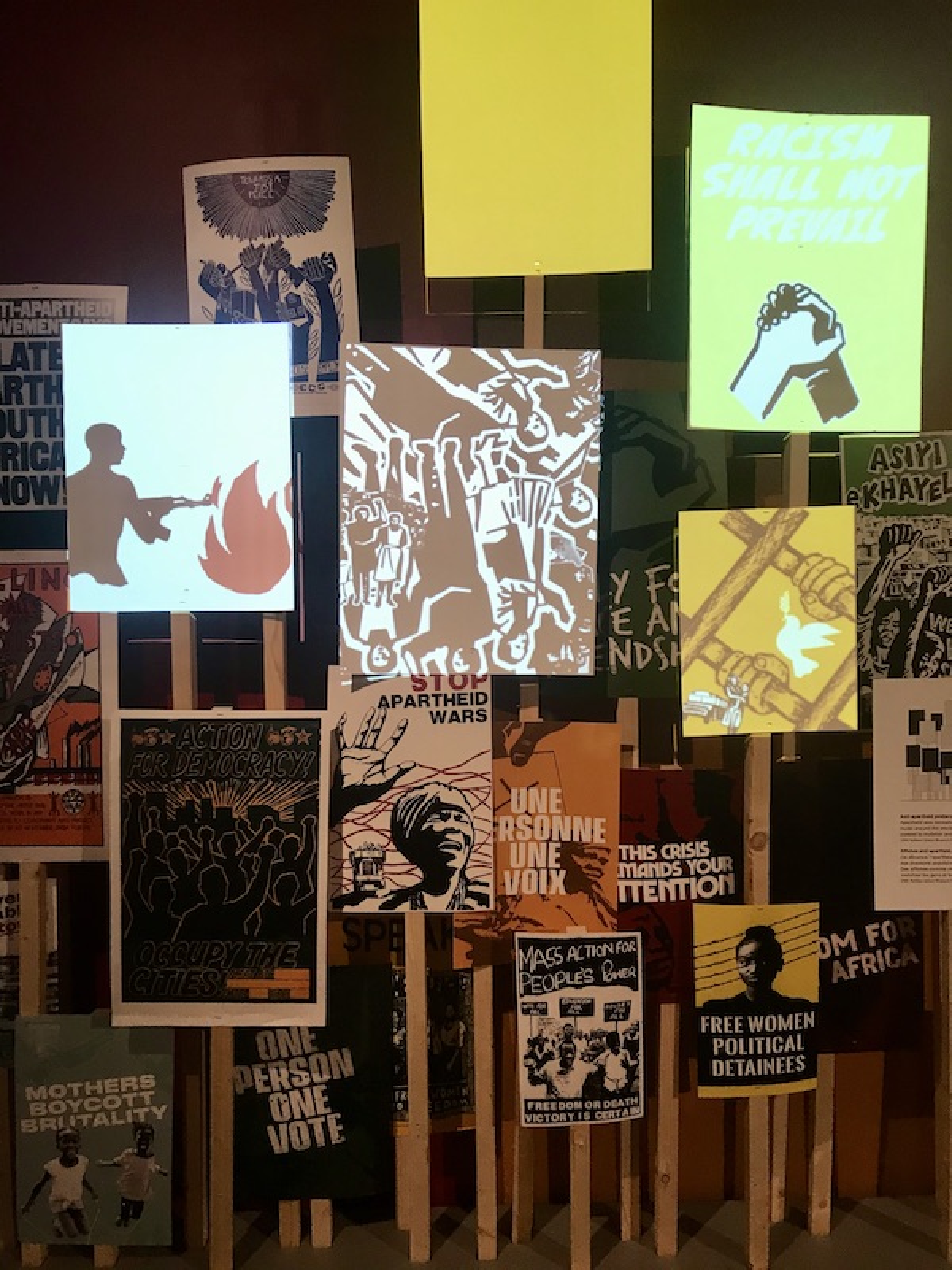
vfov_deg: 63.4
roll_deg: +0.9
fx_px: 1027
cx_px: 476
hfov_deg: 49.7
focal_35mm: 28
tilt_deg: -4.0
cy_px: 635
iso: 40
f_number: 1.8
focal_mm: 3.99
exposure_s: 1/17
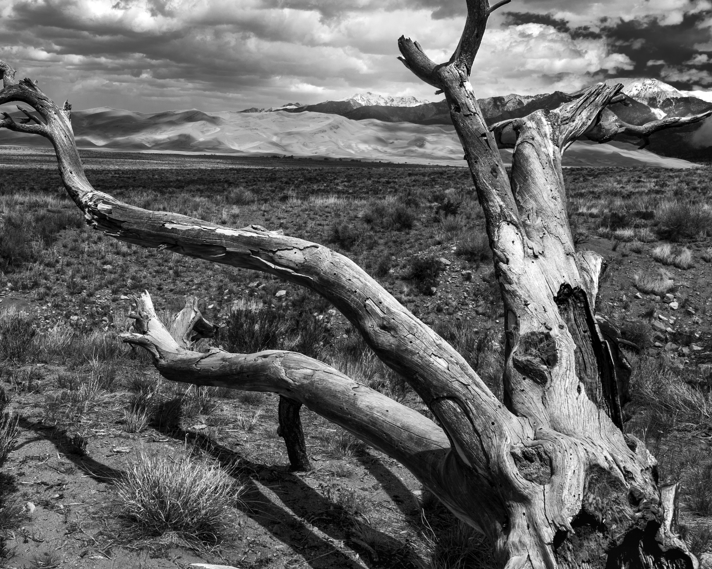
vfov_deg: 44.5
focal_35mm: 33
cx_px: 257
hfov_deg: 53.5
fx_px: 695
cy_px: 260
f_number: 11
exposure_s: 1/200
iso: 50
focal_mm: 14
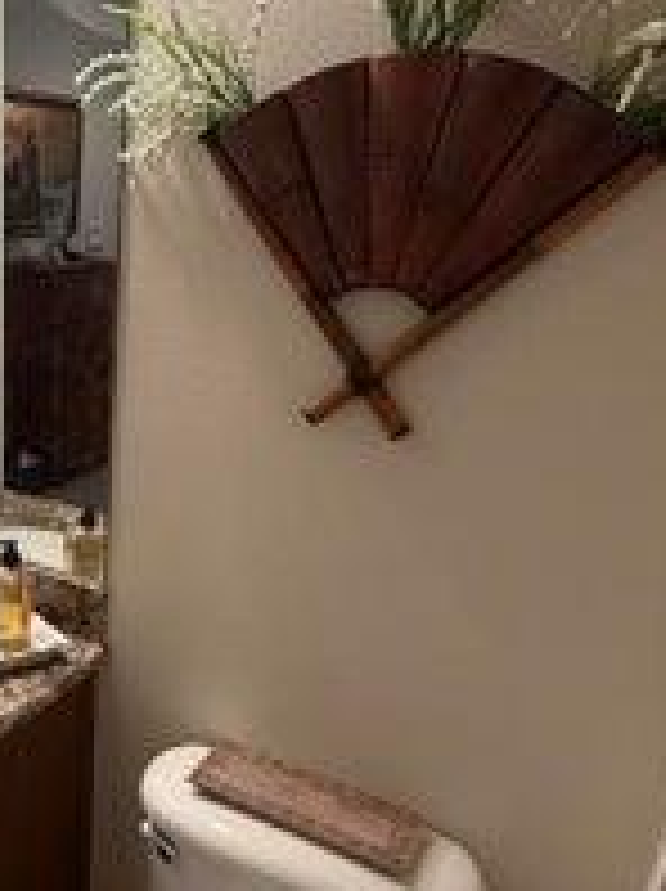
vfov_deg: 53.6
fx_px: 874
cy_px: 540
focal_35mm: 34
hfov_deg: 38.5
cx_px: 54
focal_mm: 2.22
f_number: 2.2
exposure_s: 1/120
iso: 320
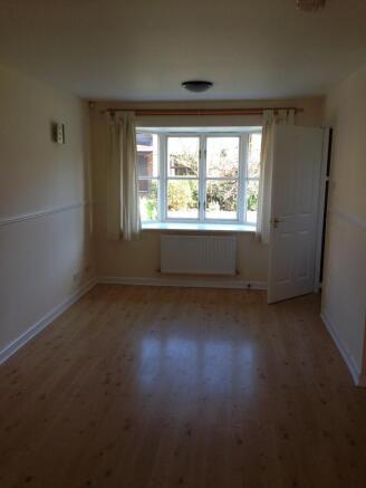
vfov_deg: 55.3
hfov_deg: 43.0
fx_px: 465
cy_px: 244
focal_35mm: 33
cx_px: 183
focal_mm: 4.12
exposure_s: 1/120
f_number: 2.4
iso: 125
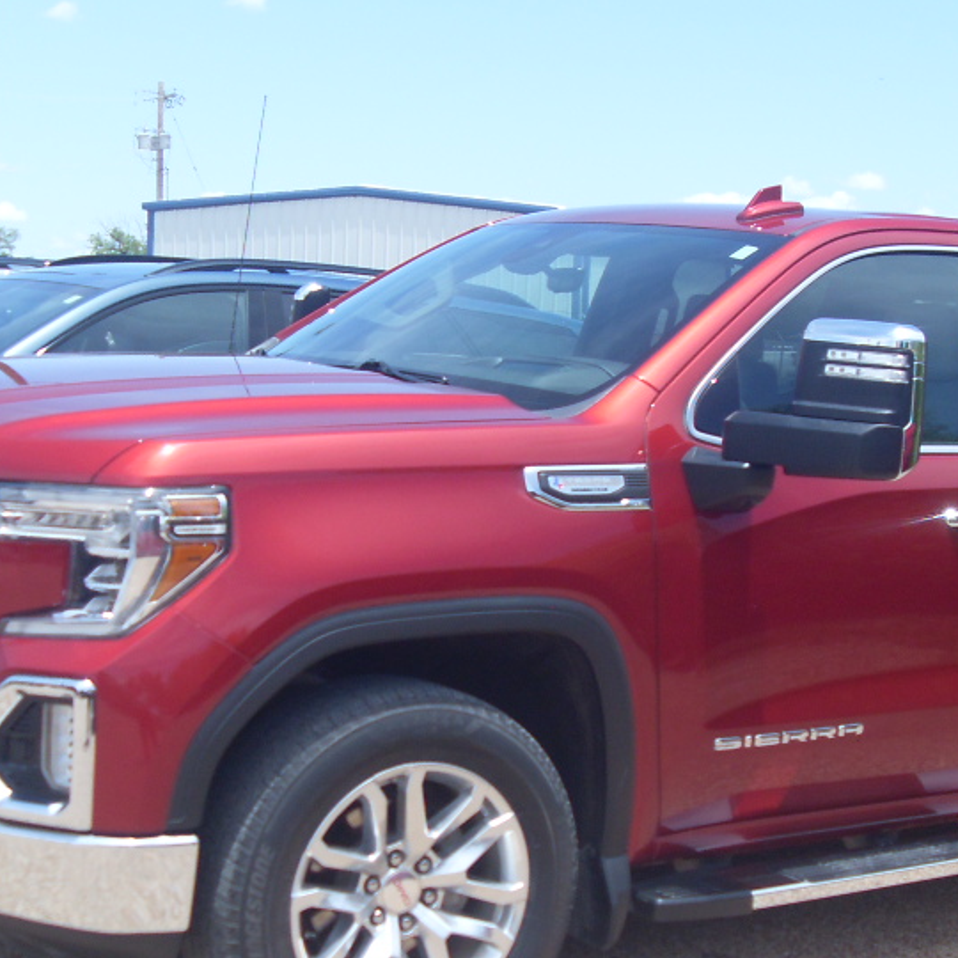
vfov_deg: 27.6
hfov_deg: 27.3
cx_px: 726
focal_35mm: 62
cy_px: 617
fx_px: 1941
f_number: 7
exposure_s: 1/180
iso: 80
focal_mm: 6.3
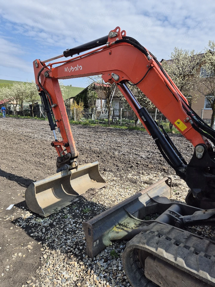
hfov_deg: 58.9
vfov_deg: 73.9
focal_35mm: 23
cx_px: 108
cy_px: 144
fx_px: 190
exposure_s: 1/2000
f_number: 1.8
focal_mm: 5.4
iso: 25
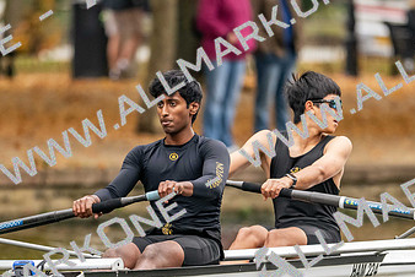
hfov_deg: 3.0
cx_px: 150
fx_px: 7915
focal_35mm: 686
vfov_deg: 2.0
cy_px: 188
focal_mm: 400
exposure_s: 1/2500
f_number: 4.5
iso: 3600
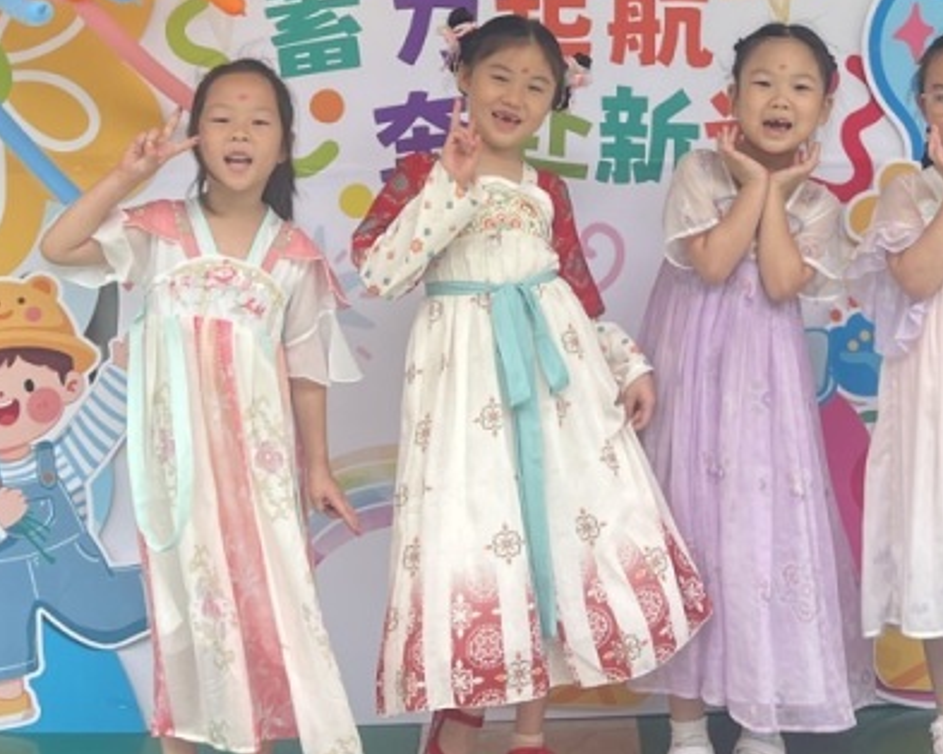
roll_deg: +0.6
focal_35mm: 62
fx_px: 1730
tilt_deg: +5.1
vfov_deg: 23.7
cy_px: 26
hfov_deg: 30.4
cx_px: 597
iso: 40
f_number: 1.5
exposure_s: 1/166
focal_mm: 5.7
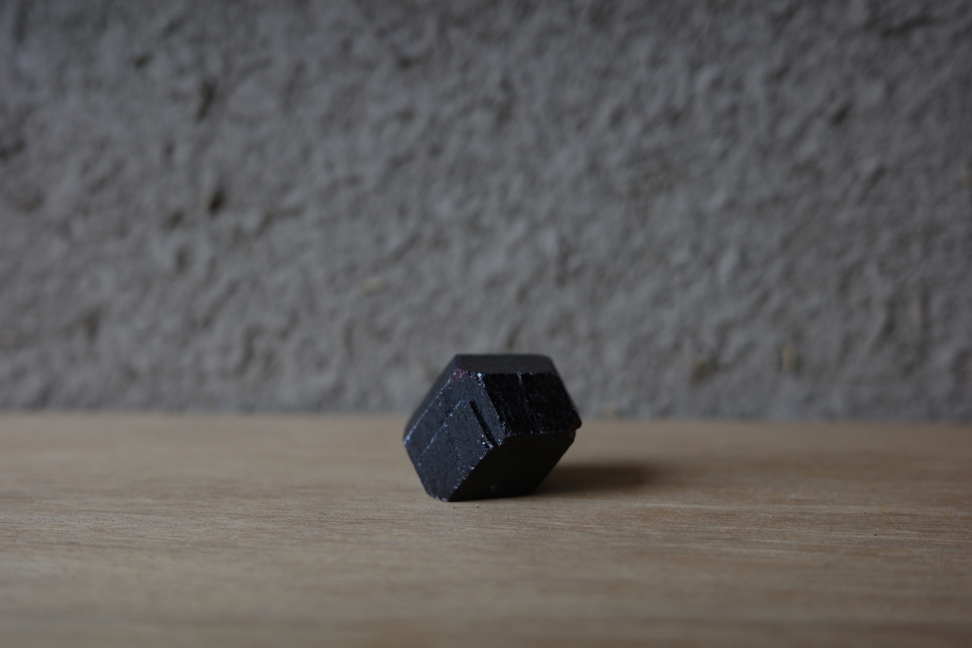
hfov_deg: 48.5
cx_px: 486
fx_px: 1080
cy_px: 324
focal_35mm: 40
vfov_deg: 33.4
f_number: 2.8
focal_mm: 26
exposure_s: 1/125
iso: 200
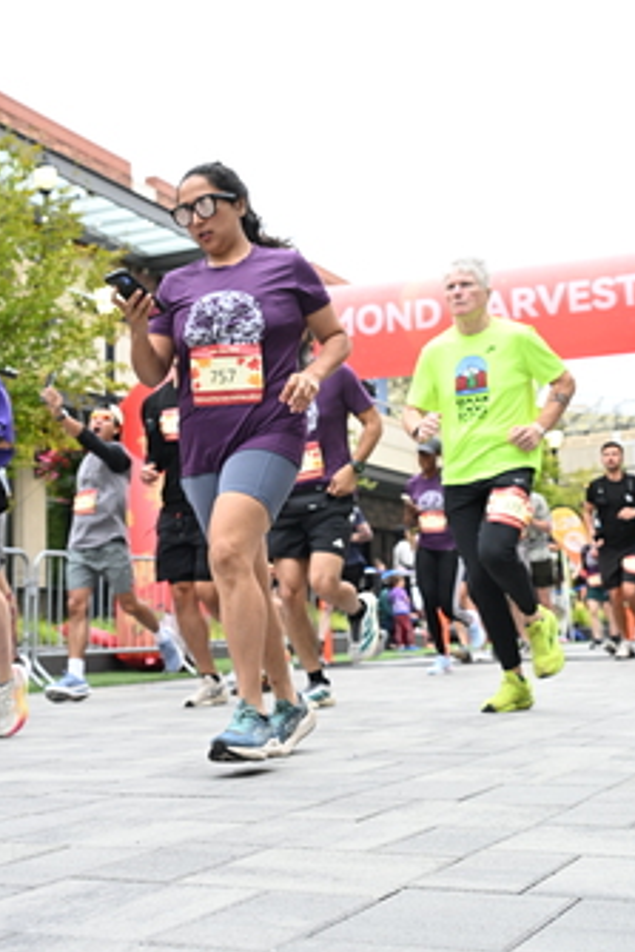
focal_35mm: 51
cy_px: 405
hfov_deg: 26.5
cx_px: 369
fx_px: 1348
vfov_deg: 38.8
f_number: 4
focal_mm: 31
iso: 2000
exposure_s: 1/640
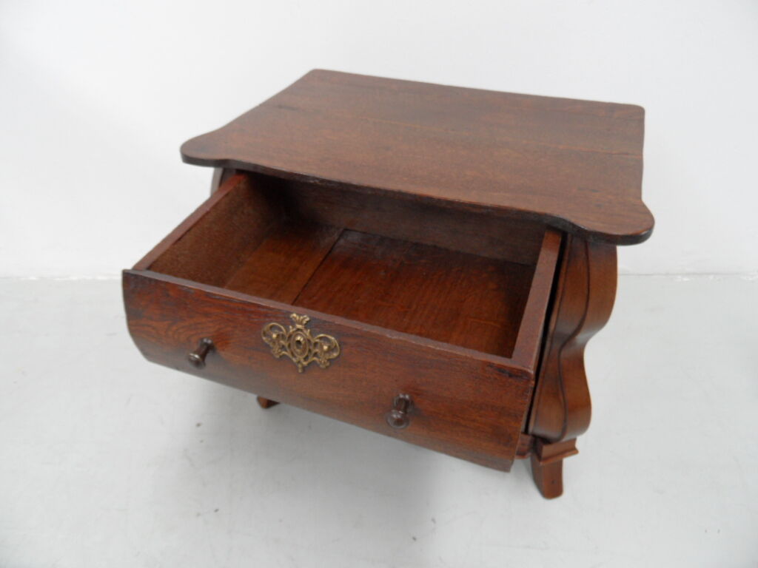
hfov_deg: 71.6
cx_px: 379
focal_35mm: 24
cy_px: 284
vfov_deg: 56.8
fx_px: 526
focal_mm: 3.9
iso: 100
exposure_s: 1/45
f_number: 3.2
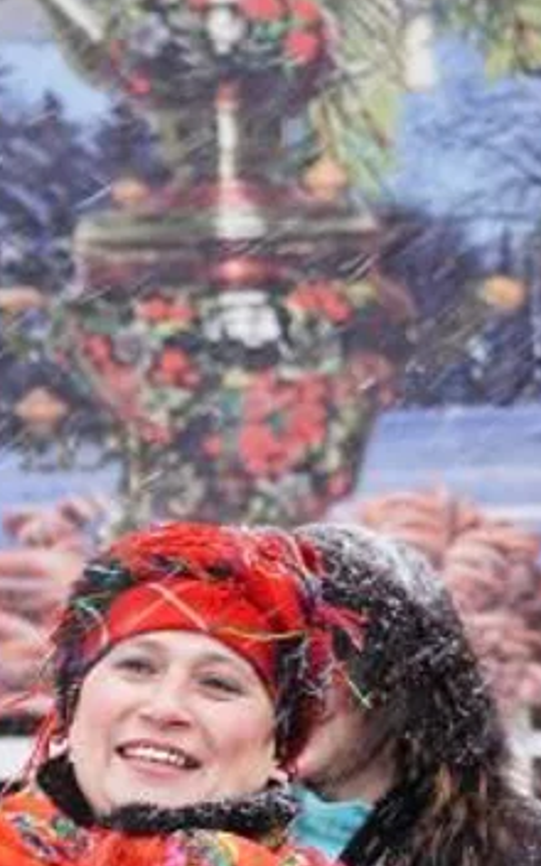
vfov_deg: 6.2
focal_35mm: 334
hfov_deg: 3.9
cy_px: 1080
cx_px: 2
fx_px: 7880
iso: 200
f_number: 4.5
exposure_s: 1/100
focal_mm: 55
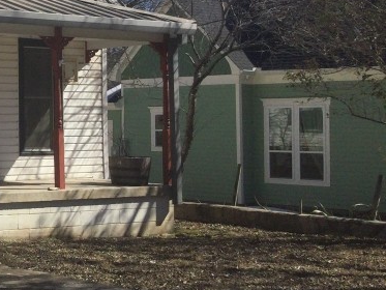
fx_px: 948
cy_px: 113
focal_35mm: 85
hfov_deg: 20.6
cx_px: -143
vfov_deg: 17.4
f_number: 2.4
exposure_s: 1/1942
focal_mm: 3.3
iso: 25
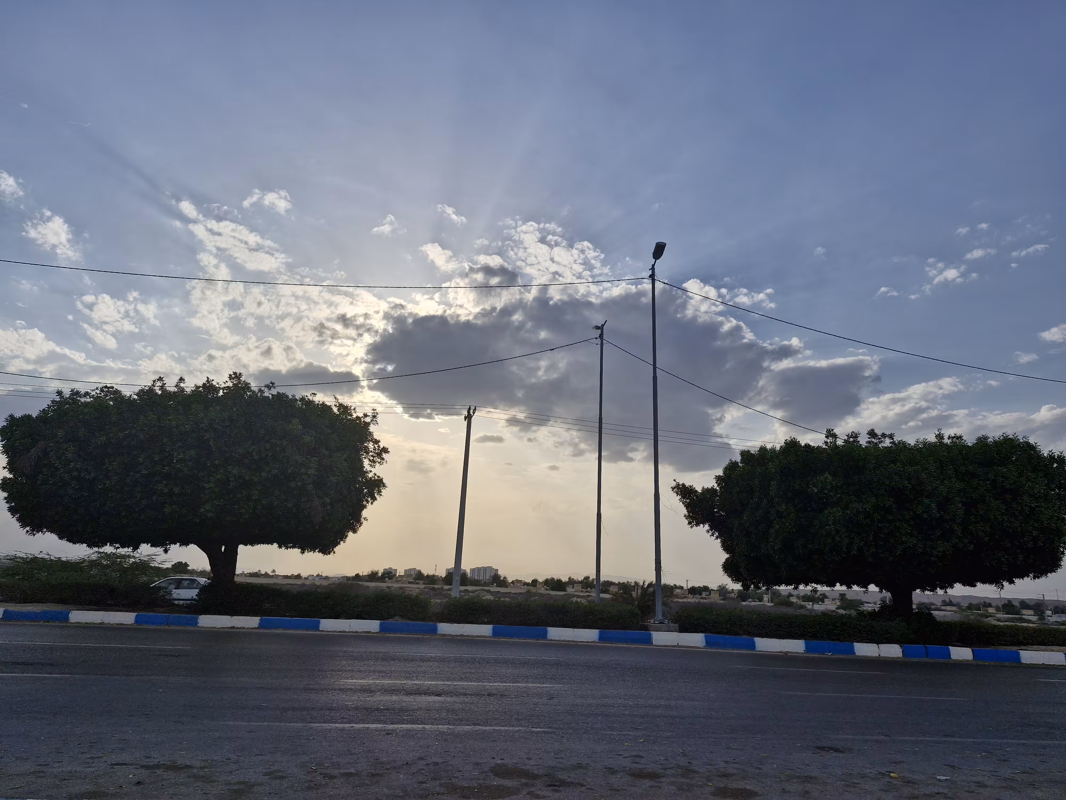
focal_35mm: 23
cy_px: 400
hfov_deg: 73.9
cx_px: 533
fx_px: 708
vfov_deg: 58.9
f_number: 1.8
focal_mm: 5.54
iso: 50
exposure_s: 1/5088
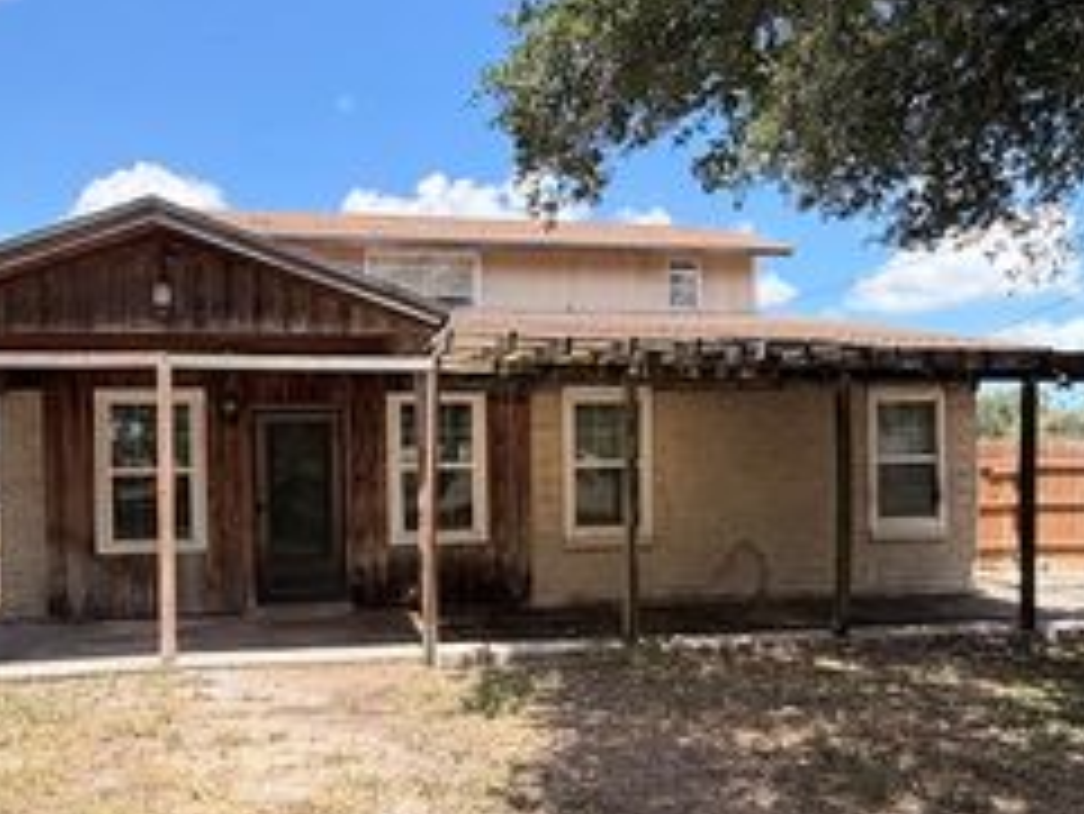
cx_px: 499
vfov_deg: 48.1
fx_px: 909
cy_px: 461
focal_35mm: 29
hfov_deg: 61.6
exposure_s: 1/502
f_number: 2.2
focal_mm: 2.22
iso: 40
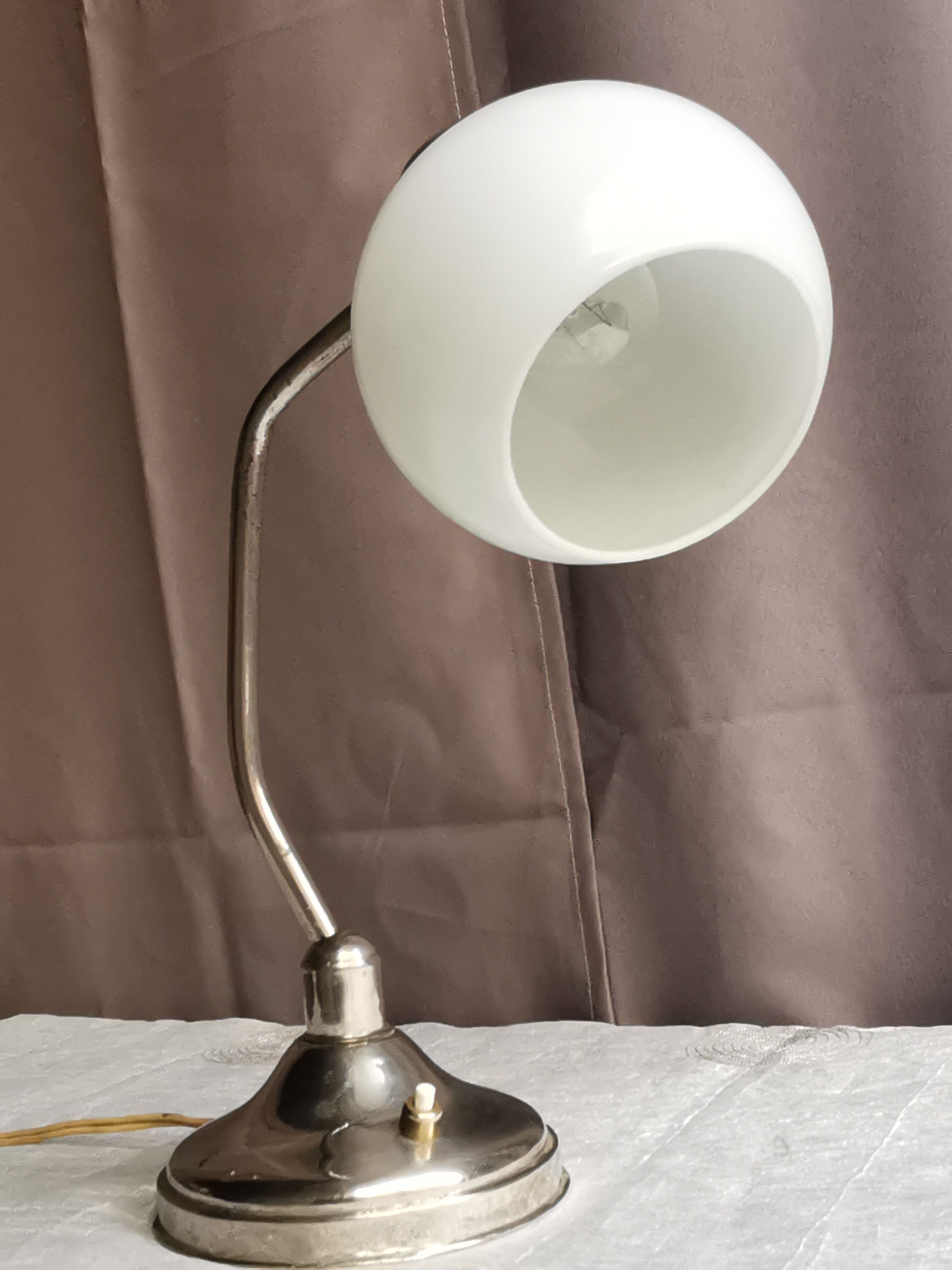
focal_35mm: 48
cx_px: 476
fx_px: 1760
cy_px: 635
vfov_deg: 39.7
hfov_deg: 30.3
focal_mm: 2.26
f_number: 2.2
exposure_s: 1/50
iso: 100
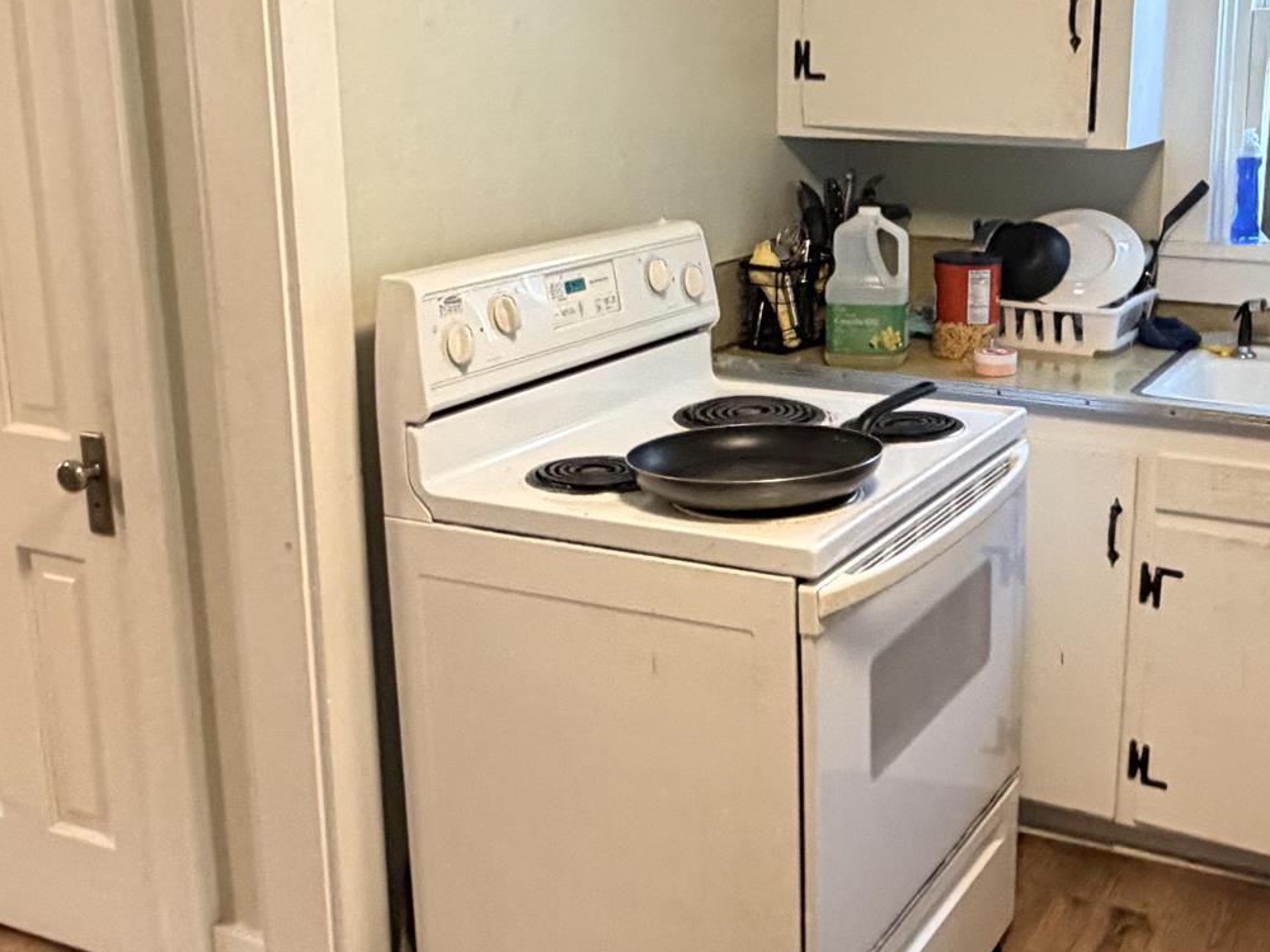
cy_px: 401
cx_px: 832
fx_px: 1578
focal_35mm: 43
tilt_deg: -15.9
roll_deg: +0.0
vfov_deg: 33.5
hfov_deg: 43.3
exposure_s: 1/60
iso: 400
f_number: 2.2
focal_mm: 2.22
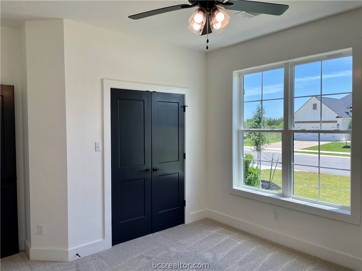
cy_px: 136
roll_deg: +0.6
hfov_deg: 67.3
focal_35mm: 26
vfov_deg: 53.1
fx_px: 272
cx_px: 181
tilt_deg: -2.2
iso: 32
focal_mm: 4.2
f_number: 1.6
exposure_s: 1/520
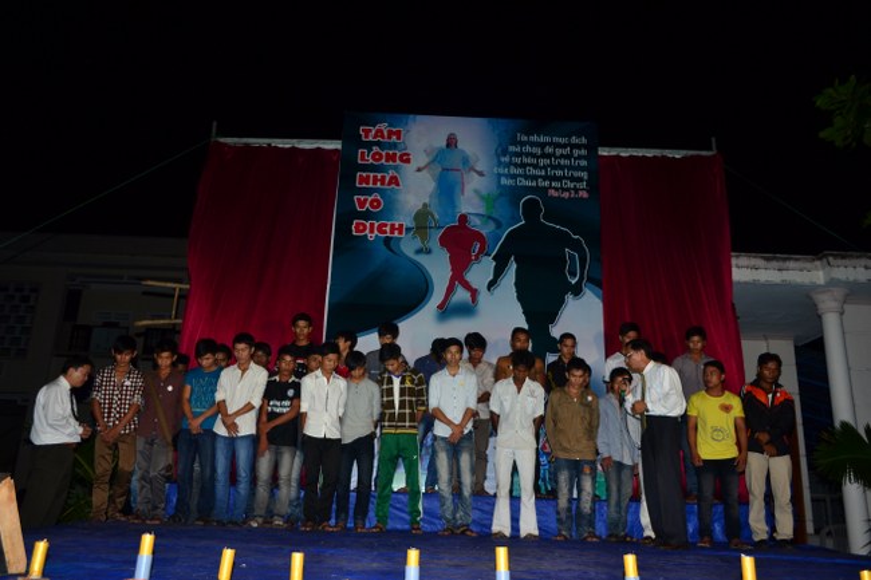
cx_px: 436
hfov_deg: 67.4
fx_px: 653
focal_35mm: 27
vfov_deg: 47.9
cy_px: 290
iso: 100
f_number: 4
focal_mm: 18
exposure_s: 1/60
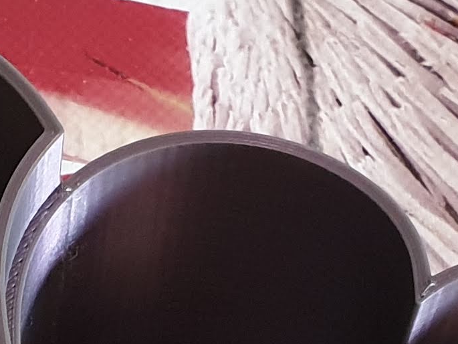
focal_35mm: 153
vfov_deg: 9.3
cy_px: 572
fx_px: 2025
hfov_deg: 12.7
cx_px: -29
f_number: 2.4
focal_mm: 4.3
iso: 400
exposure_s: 1/50
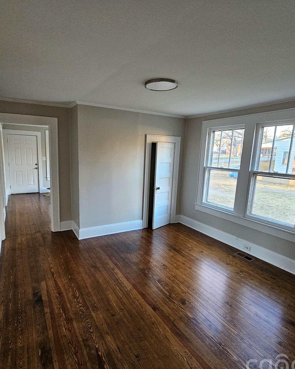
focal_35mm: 18
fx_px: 196
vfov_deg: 86.4
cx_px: 138
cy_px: 189
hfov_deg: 73.7
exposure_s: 1/40
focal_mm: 2.2
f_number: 2.2
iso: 320
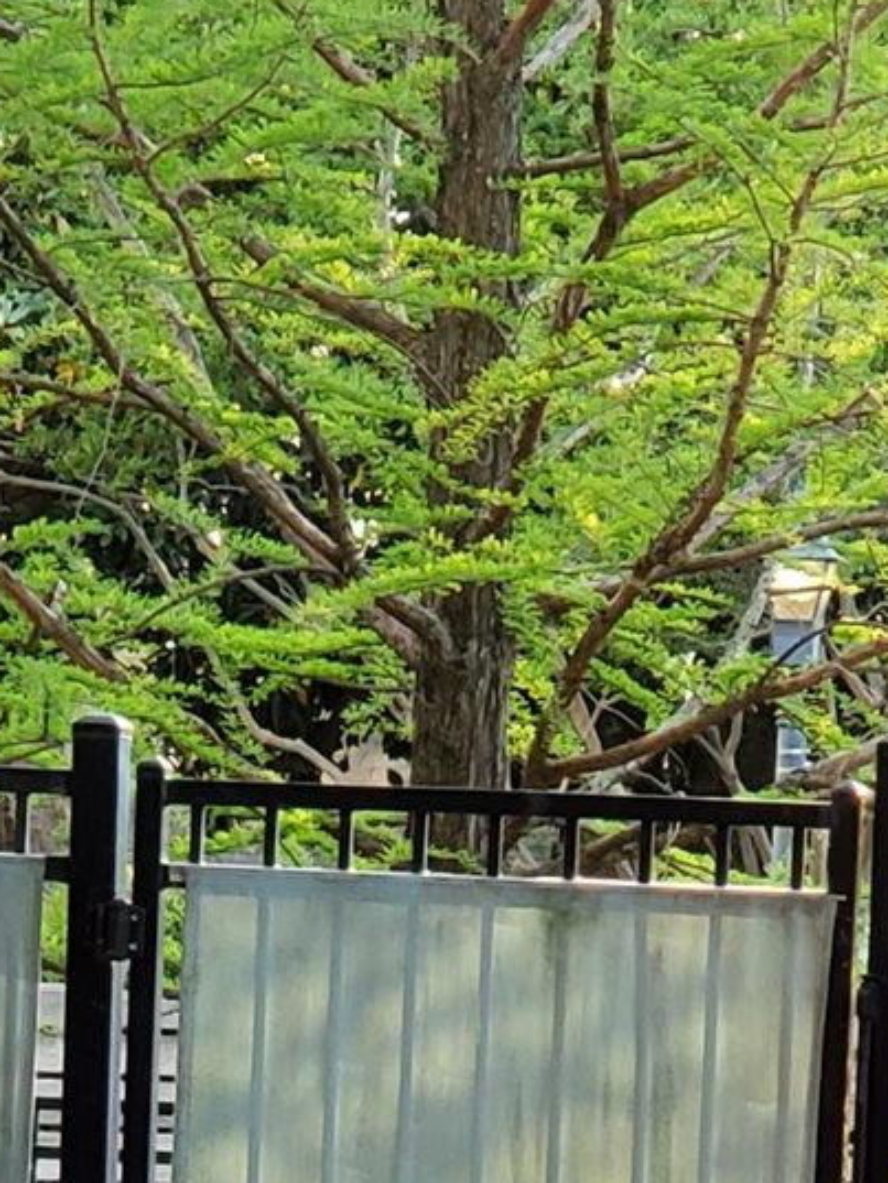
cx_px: 357
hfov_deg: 6.7
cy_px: 2102
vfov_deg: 8.5
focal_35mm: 223
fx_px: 7624
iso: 64
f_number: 2.4
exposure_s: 1/60
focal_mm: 6
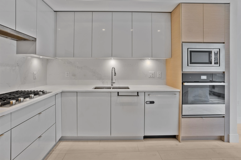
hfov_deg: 93.3
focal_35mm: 17
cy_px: 80
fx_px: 114
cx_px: 120
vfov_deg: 70.4
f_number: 3.5
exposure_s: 1/8
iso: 80
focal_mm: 17
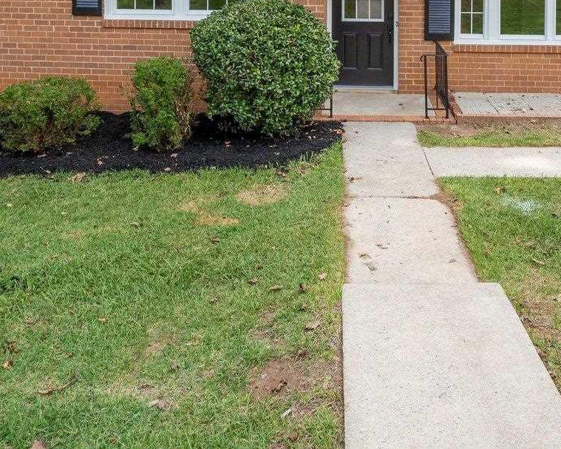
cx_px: 316
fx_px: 631
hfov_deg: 47.8
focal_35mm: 38
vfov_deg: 33.6
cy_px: -54
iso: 320
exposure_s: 1/160
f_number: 8
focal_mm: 15
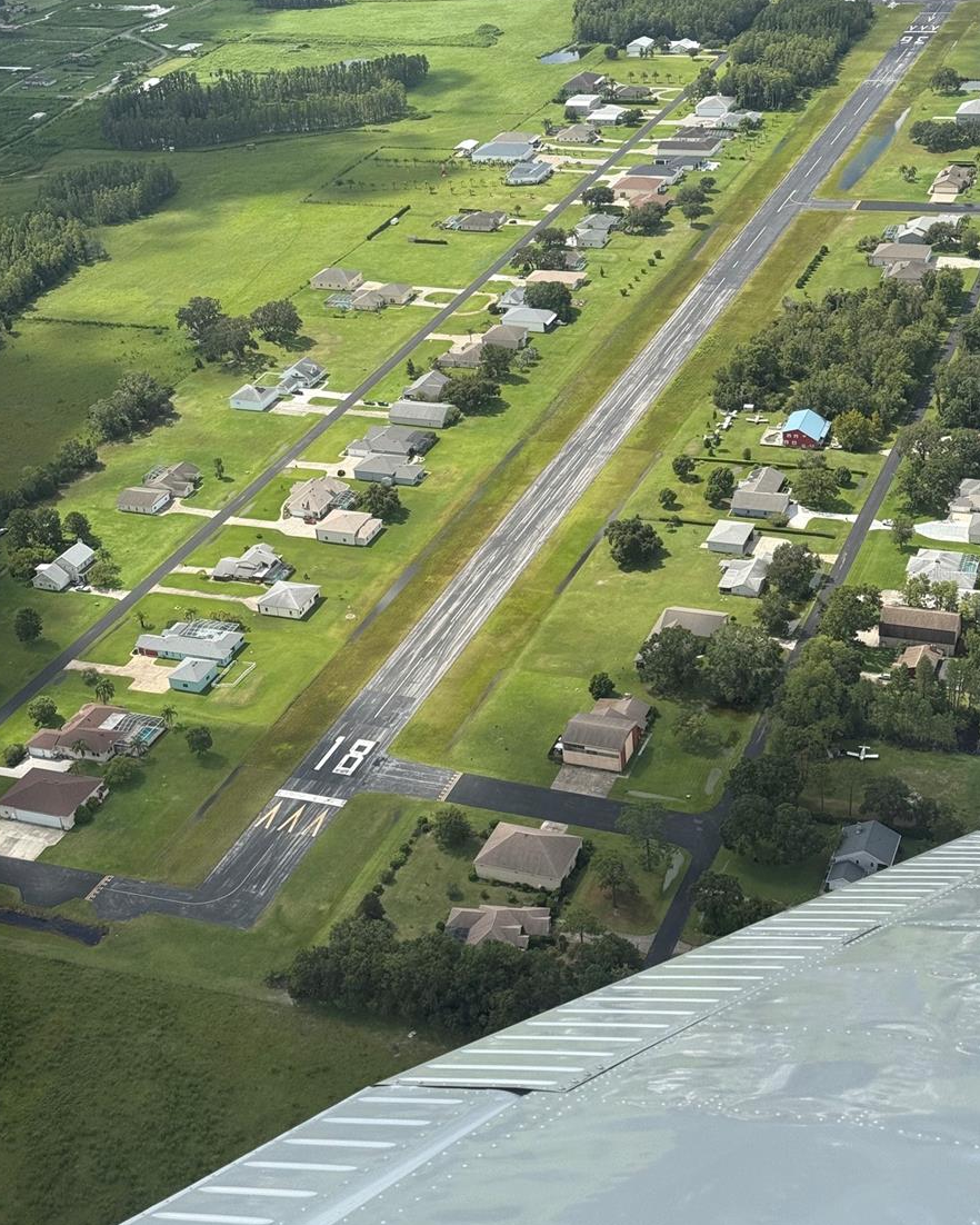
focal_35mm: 51
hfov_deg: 29.7
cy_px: 571
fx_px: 1849
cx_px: 490
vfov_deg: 36.6
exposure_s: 1/2667
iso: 64
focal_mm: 6.76
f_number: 1.78
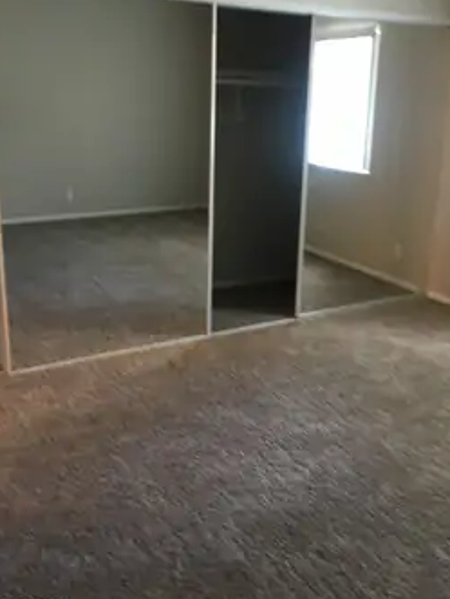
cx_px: 240
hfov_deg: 40.7
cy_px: 262
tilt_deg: -14.7
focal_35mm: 35
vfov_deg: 52.4
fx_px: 605
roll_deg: -0.2
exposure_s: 1/17
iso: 200
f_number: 2.2
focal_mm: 4.15
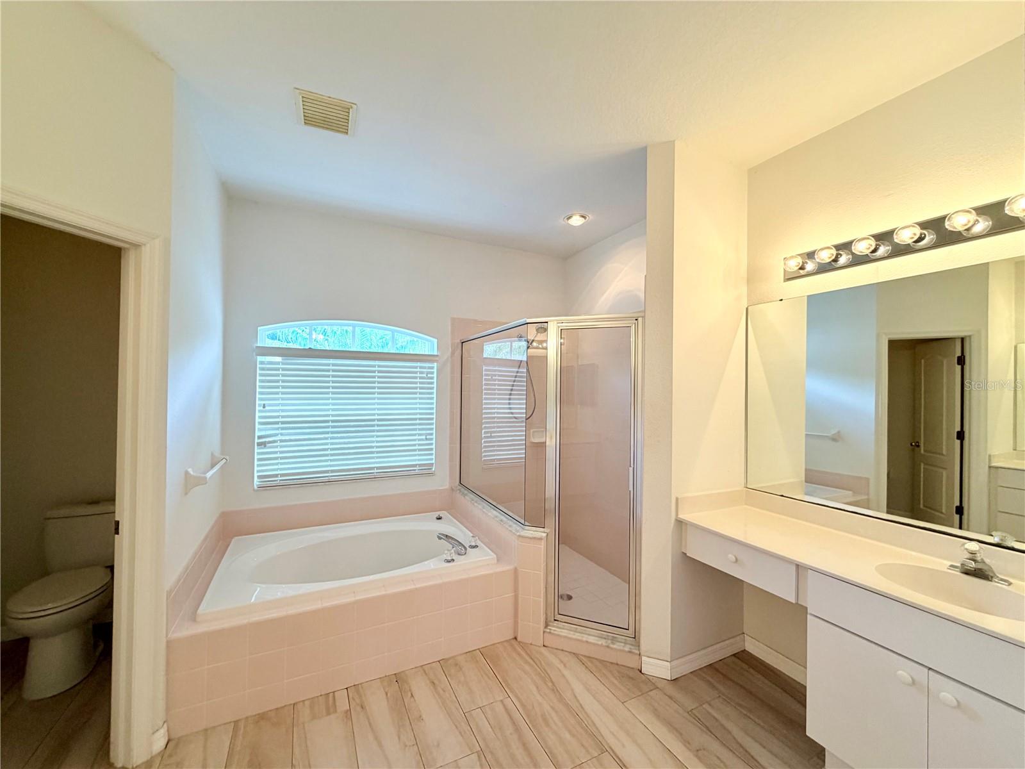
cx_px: 512
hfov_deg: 102.1
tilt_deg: -0.6
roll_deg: -1.1
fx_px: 415
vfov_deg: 85.7
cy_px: 384
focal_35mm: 14
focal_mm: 2.22
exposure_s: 1/120
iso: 125
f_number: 2.2
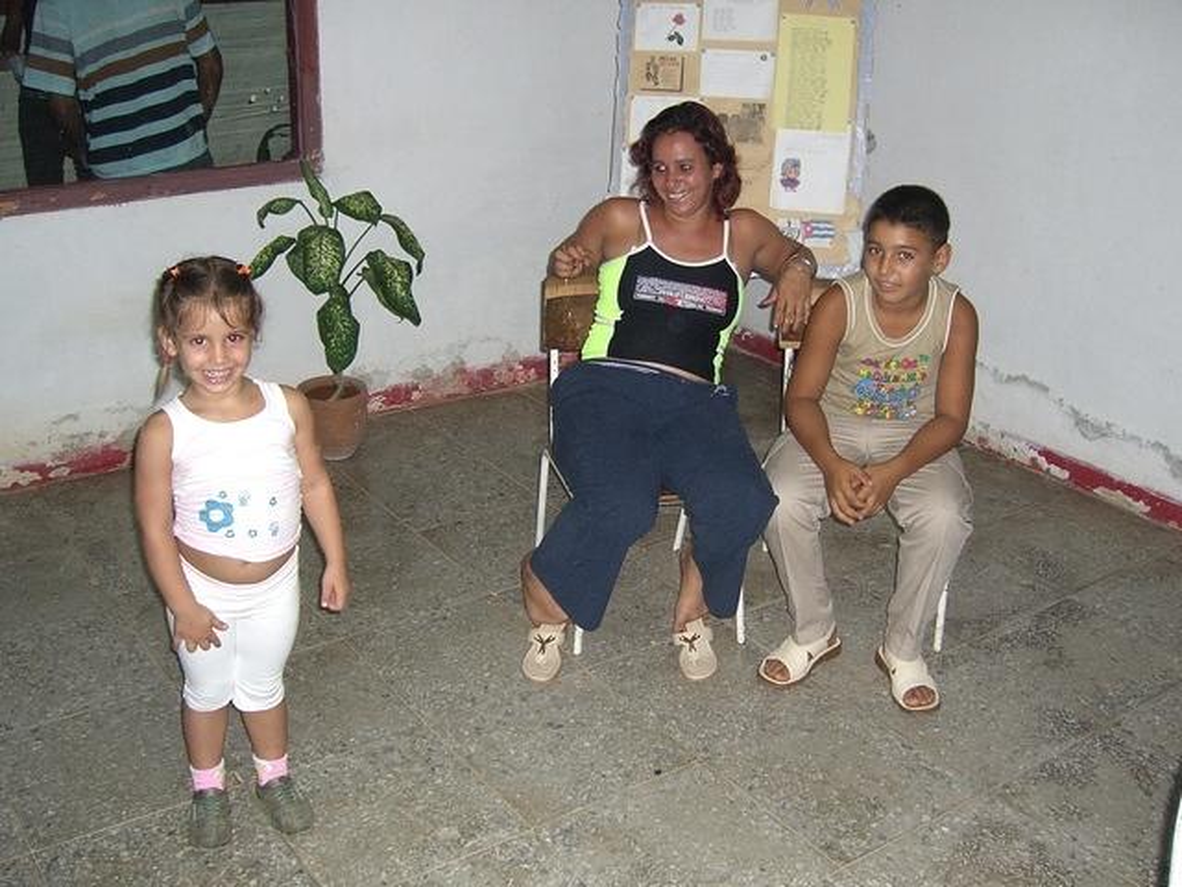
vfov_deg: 37.7
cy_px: 444
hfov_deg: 49.0
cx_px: 591
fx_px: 1298
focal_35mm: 38
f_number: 2.8
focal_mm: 7.9
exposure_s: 1/60
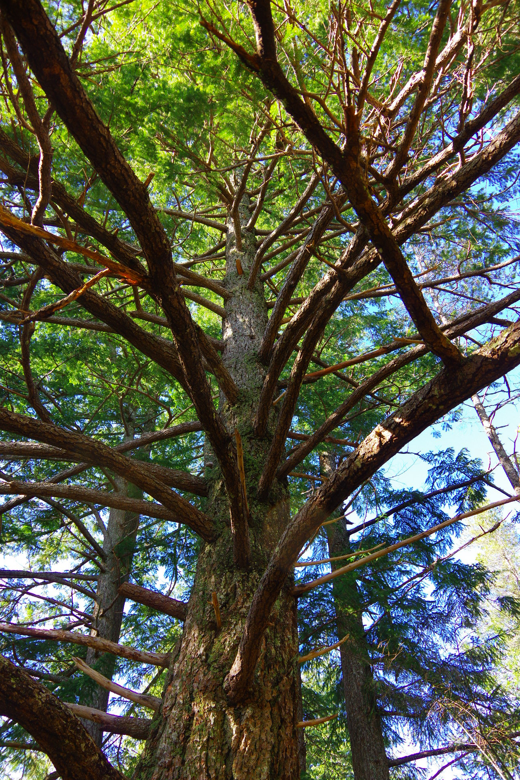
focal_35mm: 27
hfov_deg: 47.9
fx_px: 585
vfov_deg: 67.4
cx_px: 260
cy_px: 390
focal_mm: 18
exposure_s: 1/100
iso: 200
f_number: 5.6
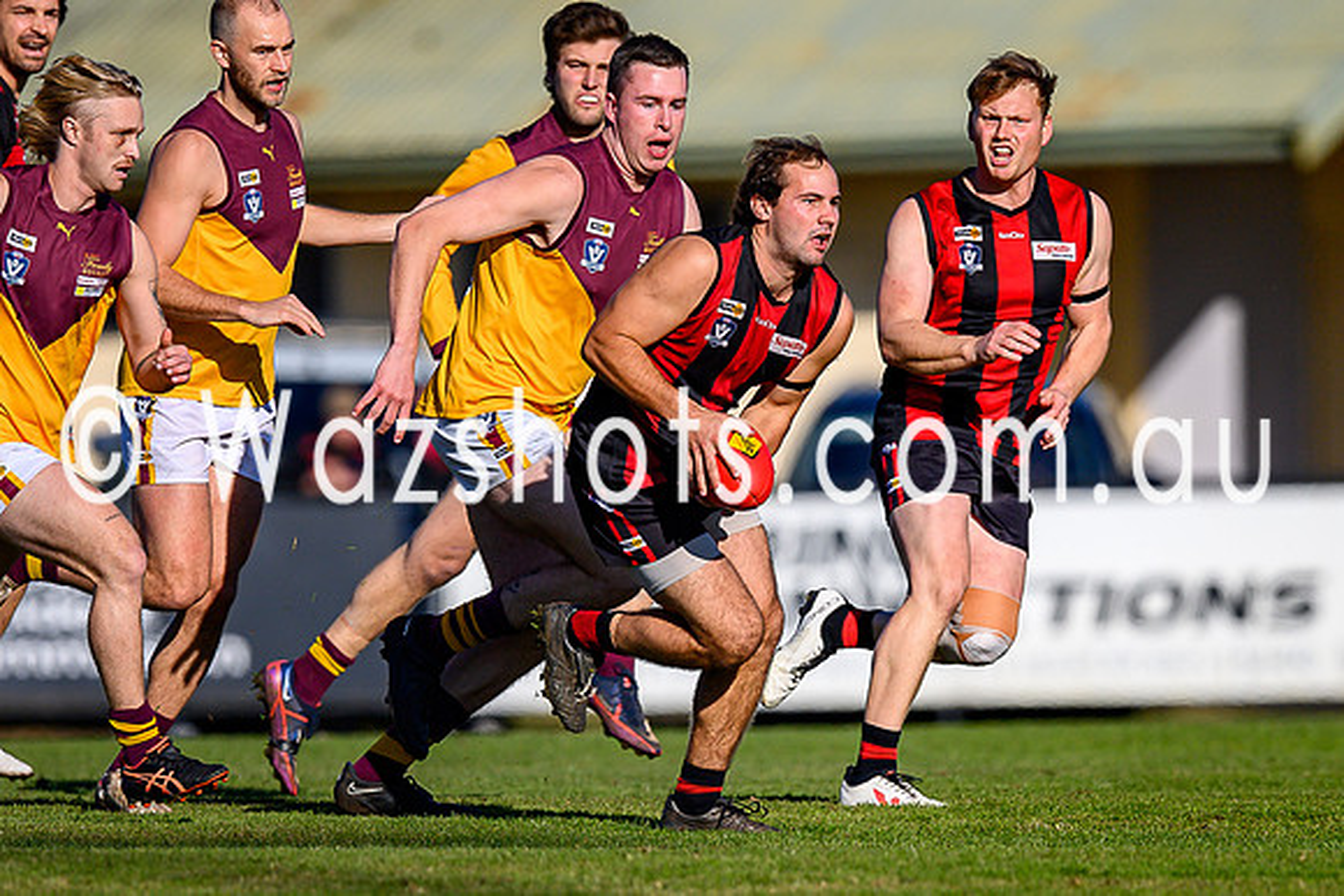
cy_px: 648
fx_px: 38840
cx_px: 824
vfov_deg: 1.3
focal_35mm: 1040
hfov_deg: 2.0
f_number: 4
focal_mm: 500
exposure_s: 1/3200
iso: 180
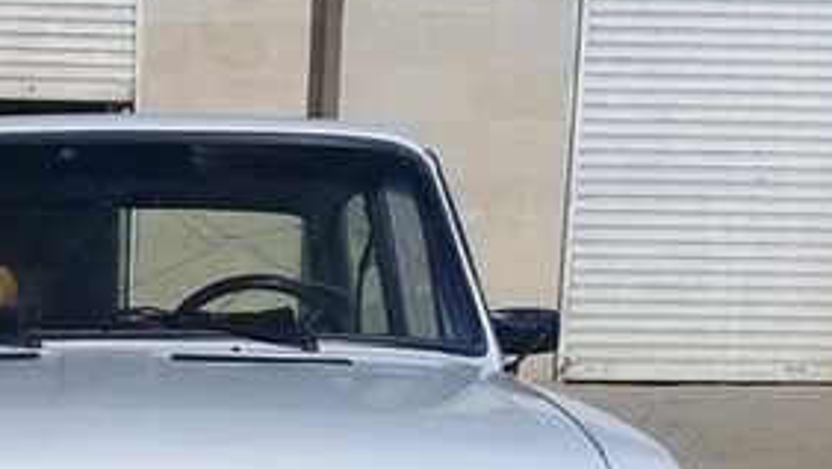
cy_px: 591
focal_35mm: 79
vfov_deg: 14.7
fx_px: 1744
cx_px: 0
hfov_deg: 25.5
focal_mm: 3.3
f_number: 2.2
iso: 50
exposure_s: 1/3509
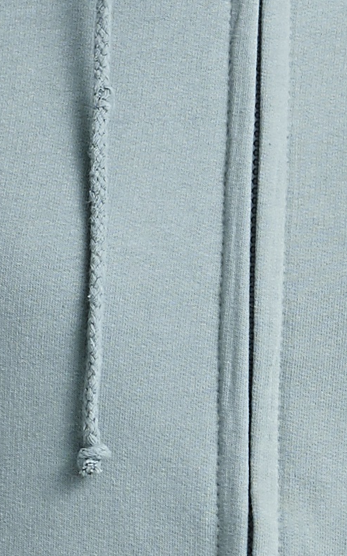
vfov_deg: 2.3
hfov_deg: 1.4
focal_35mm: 931
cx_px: 400
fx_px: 14097
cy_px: 494
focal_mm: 122
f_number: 10
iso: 400
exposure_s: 1/160
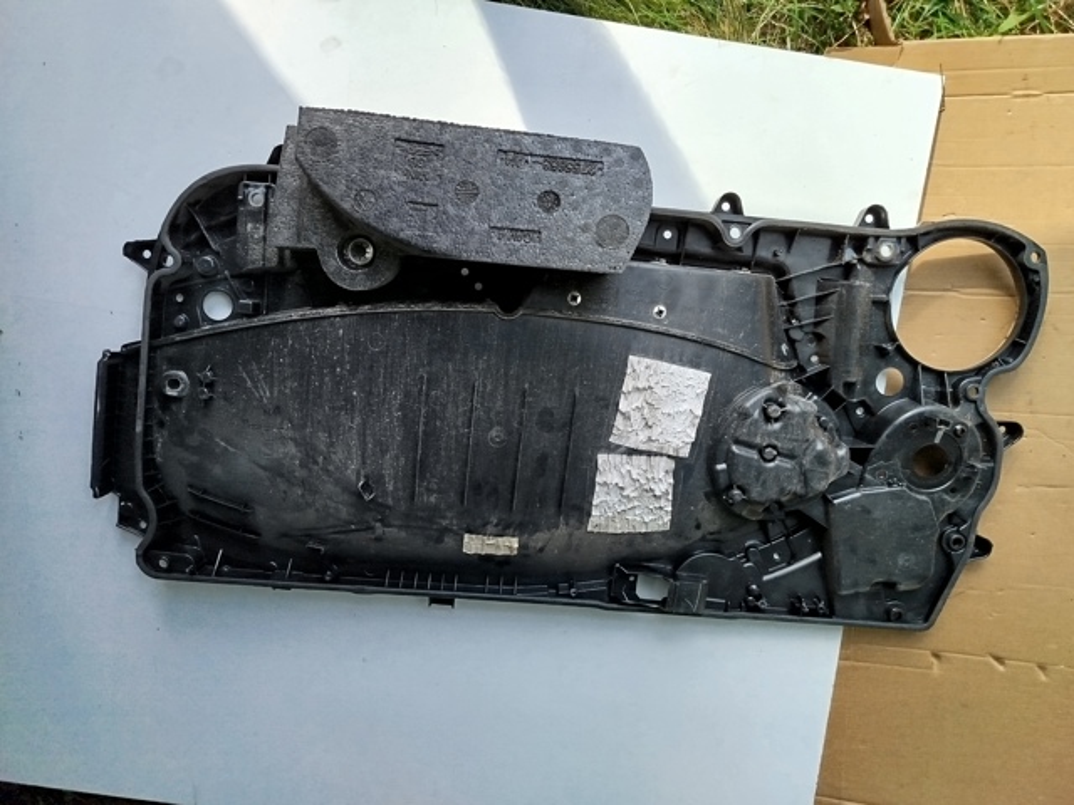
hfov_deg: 71.6
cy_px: 402
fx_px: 745
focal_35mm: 24
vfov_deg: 56.8
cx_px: 537
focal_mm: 5.31
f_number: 1.7
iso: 50
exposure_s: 1/225
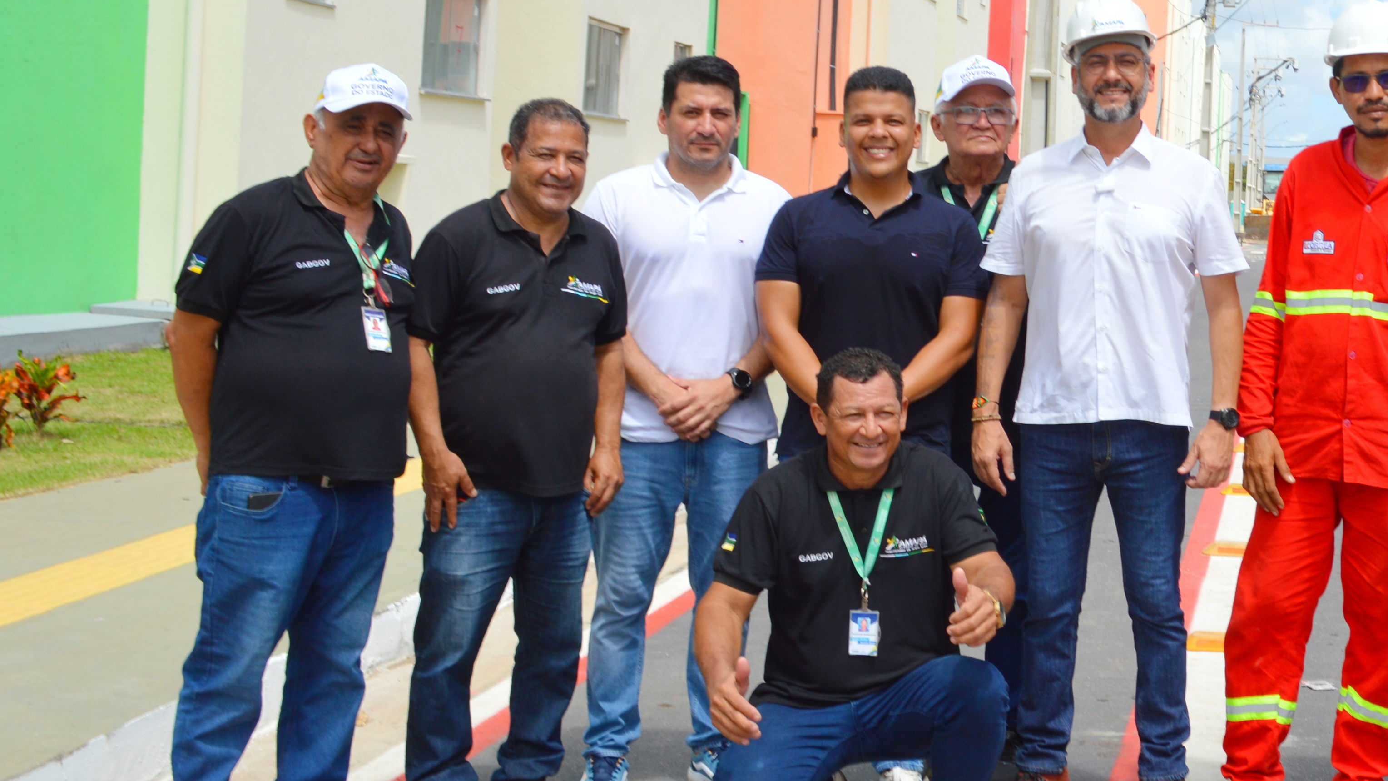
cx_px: 1199
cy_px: 185
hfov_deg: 29.9
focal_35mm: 68
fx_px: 2503
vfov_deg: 17.6
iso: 100
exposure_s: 1/400
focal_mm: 22
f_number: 7.1
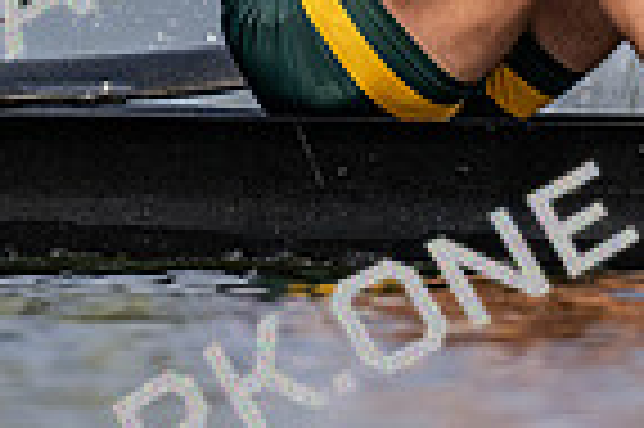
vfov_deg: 0.6
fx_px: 43599
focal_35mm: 2440
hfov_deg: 0.8
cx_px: 464
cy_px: -322
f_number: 4
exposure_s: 1/2500
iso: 280
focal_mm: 600
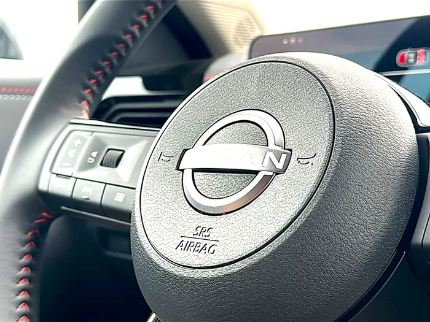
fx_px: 534
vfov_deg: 33.6
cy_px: 161
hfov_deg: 43.9
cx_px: 215
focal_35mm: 43
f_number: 1.78
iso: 50
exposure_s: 1/77
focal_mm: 6.86
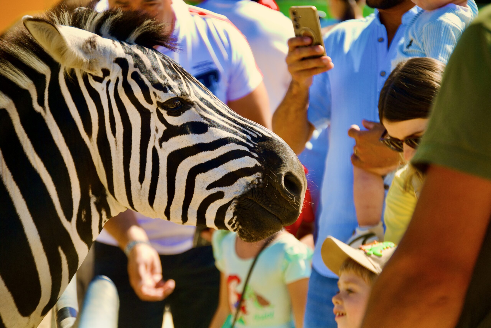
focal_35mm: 180
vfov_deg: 7.7
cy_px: 164
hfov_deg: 11.4
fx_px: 2458
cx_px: 246
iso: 200
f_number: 5.6
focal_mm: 120
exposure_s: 1/500
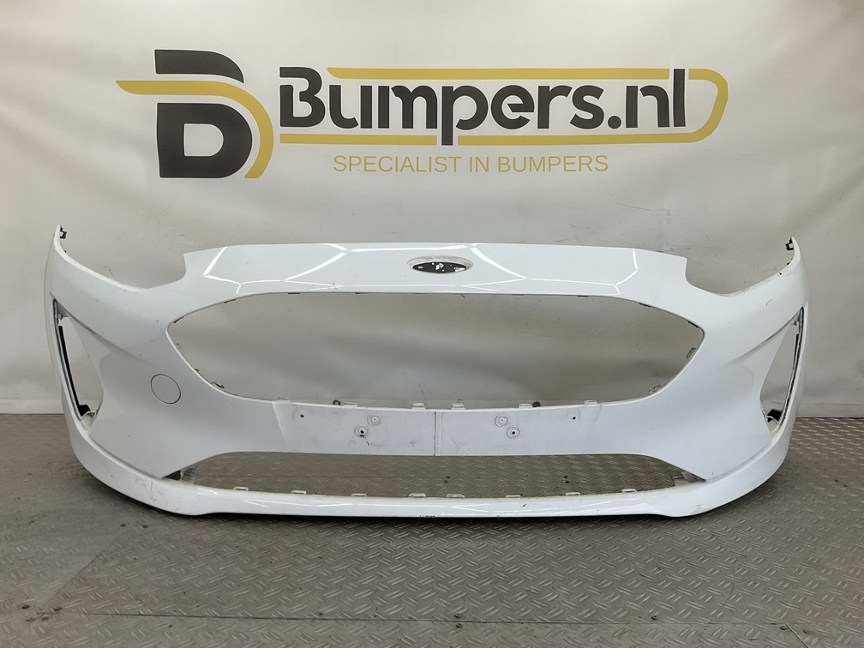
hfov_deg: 61.7
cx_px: 432
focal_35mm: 29
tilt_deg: -7.8
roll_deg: -1.8
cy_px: 324
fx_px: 724
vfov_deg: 48.2
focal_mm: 3
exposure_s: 1/274
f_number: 1.8
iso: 16
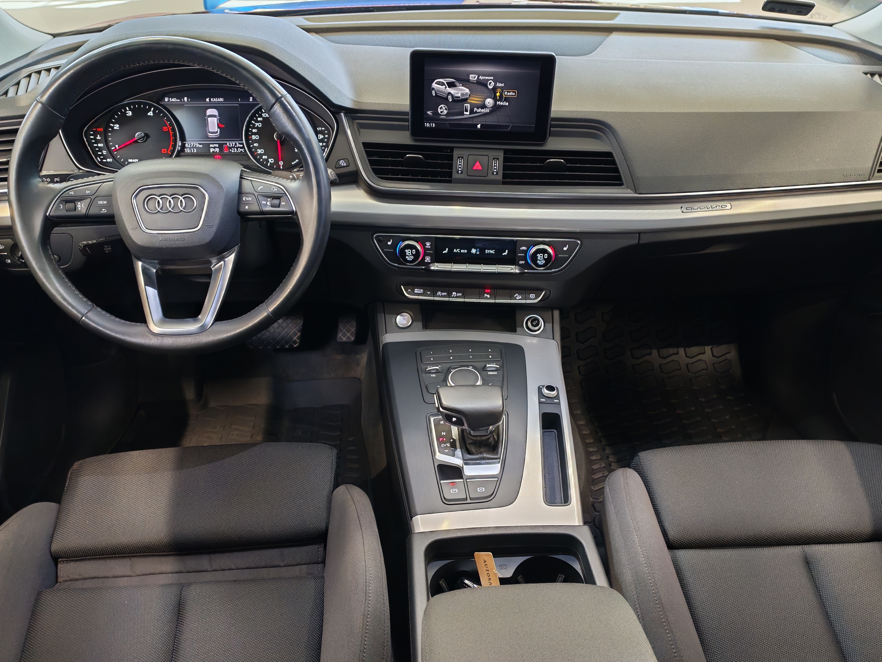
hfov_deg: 58.4
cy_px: 331
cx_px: 441
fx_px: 790
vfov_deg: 45.4
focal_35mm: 31
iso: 800
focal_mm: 6.12
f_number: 1.9
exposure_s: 1/50
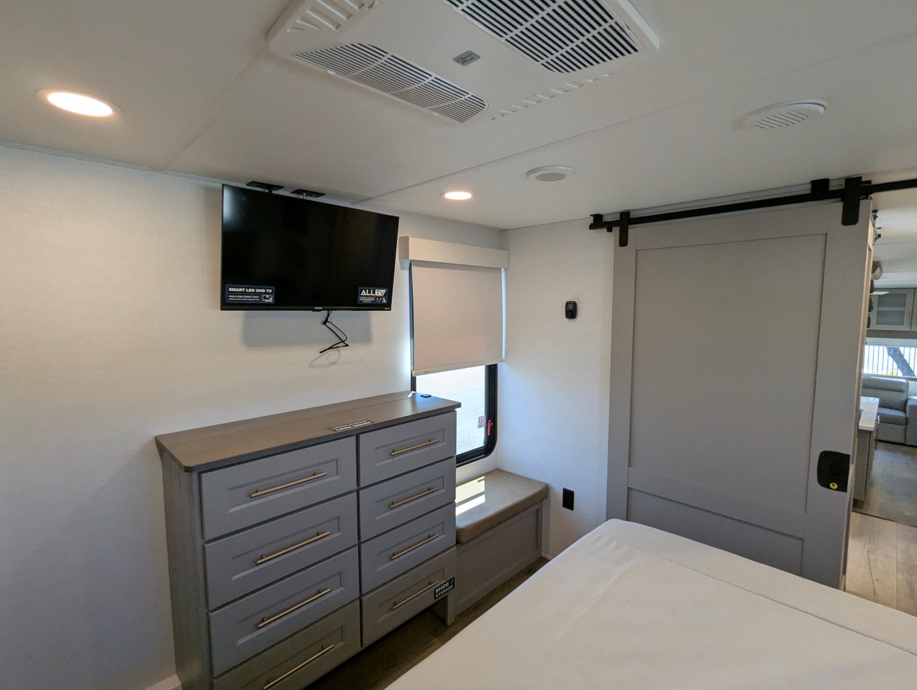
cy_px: 345
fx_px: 424
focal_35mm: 16
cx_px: 458
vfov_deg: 78.2
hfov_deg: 94.4
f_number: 2.2
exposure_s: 1/169
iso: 184
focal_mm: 2.35
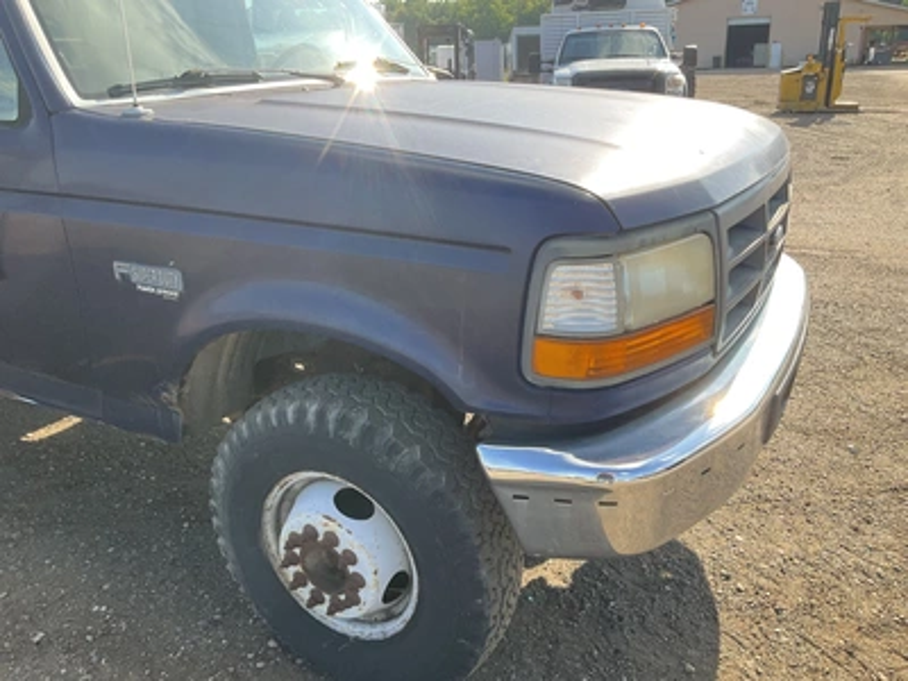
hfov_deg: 61.7
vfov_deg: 48.2
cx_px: 454
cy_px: 340
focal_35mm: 29
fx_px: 761
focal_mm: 3
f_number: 1.8
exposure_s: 1/325
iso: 25
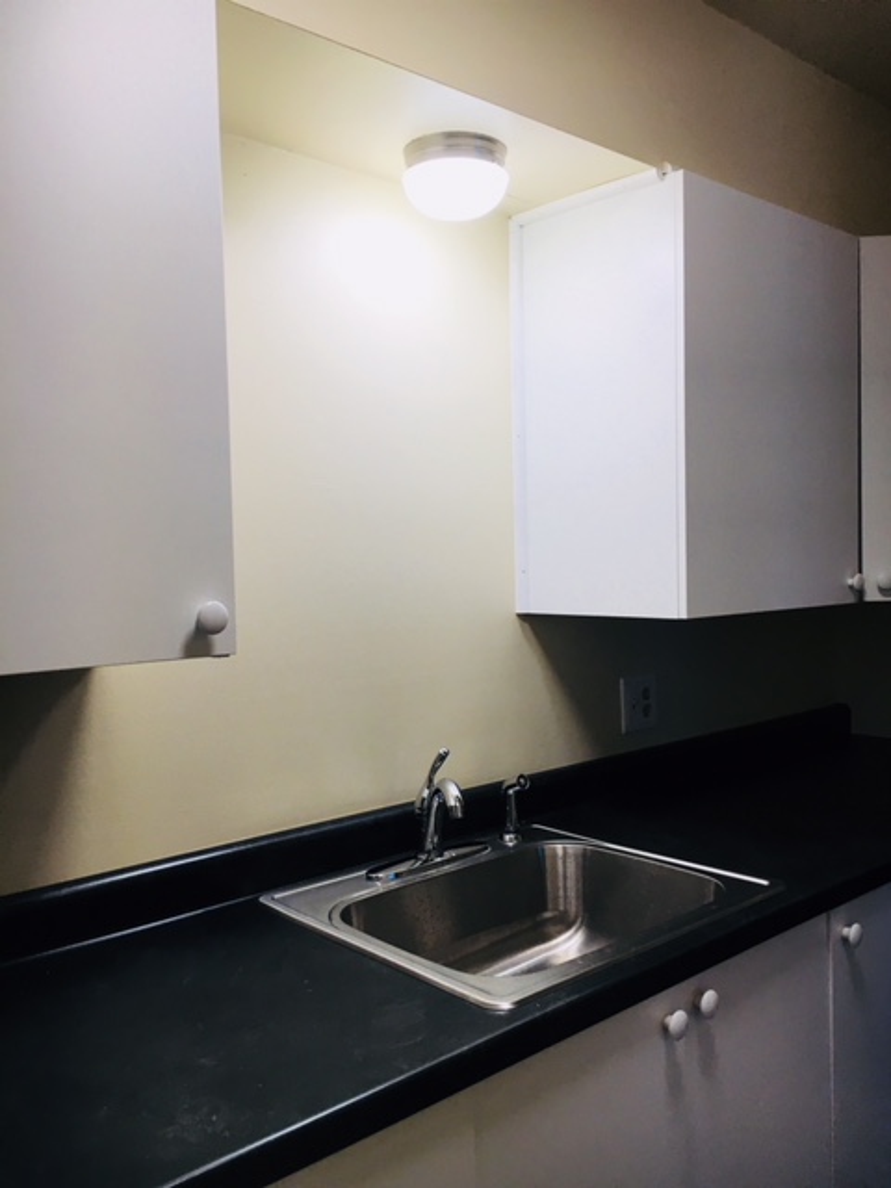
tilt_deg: -0.9
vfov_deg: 61.7
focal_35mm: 29
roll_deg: -0.1
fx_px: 995
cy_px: 594
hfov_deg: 48.2
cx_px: 446
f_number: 2.2
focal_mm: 4.15
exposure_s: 1/40
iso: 25
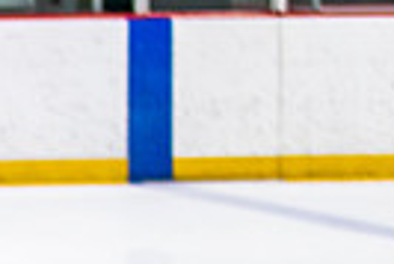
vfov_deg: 3.2
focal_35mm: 426
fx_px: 4667
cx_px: -440
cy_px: 546
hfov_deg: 4.7
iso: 500
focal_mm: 70
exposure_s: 1/640
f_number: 2.8
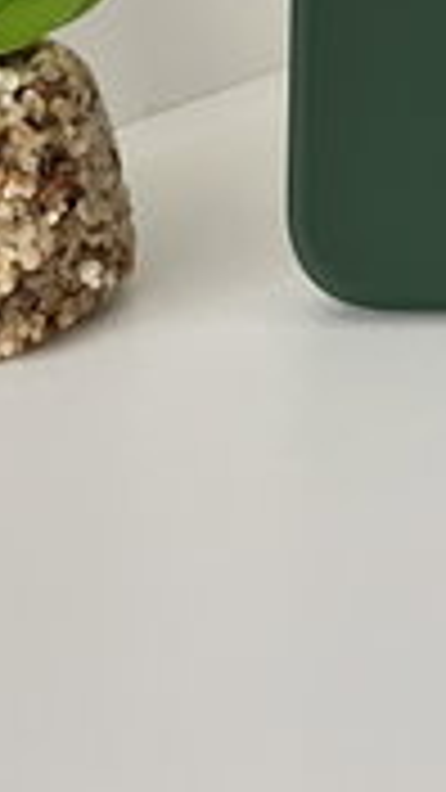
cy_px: -376
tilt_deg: -4.7
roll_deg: +1.9
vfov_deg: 21.1
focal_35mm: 86
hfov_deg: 13.7
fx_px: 1808
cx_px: 518
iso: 400
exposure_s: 1/60
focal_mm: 5.7
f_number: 1.5
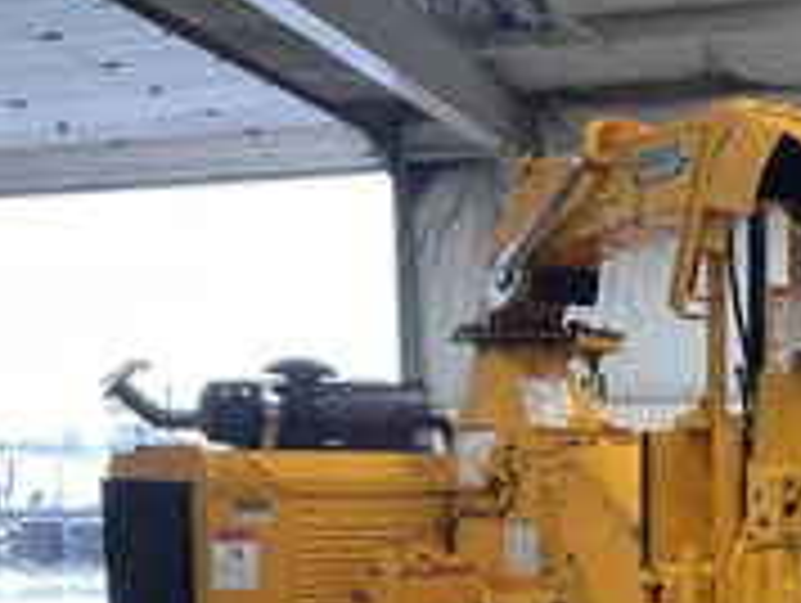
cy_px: 616
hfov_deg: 28.4
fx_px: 1506
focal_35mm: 65
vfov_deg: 21.7
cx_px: 747
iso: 125
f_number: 1.8
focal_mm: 3
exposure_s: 1/60
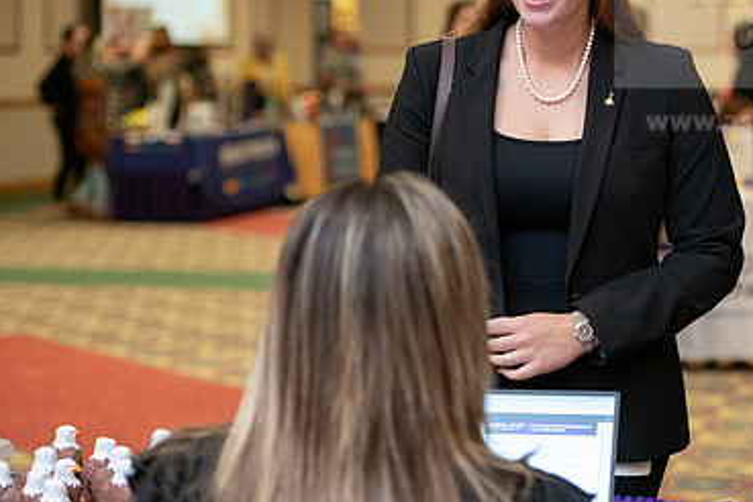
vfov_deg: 12.4
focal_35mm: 110
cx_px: 553
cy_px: 164
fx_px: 2301
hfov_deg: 18.5
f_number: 2.8
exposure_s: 1/200
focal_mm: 70
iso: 1600
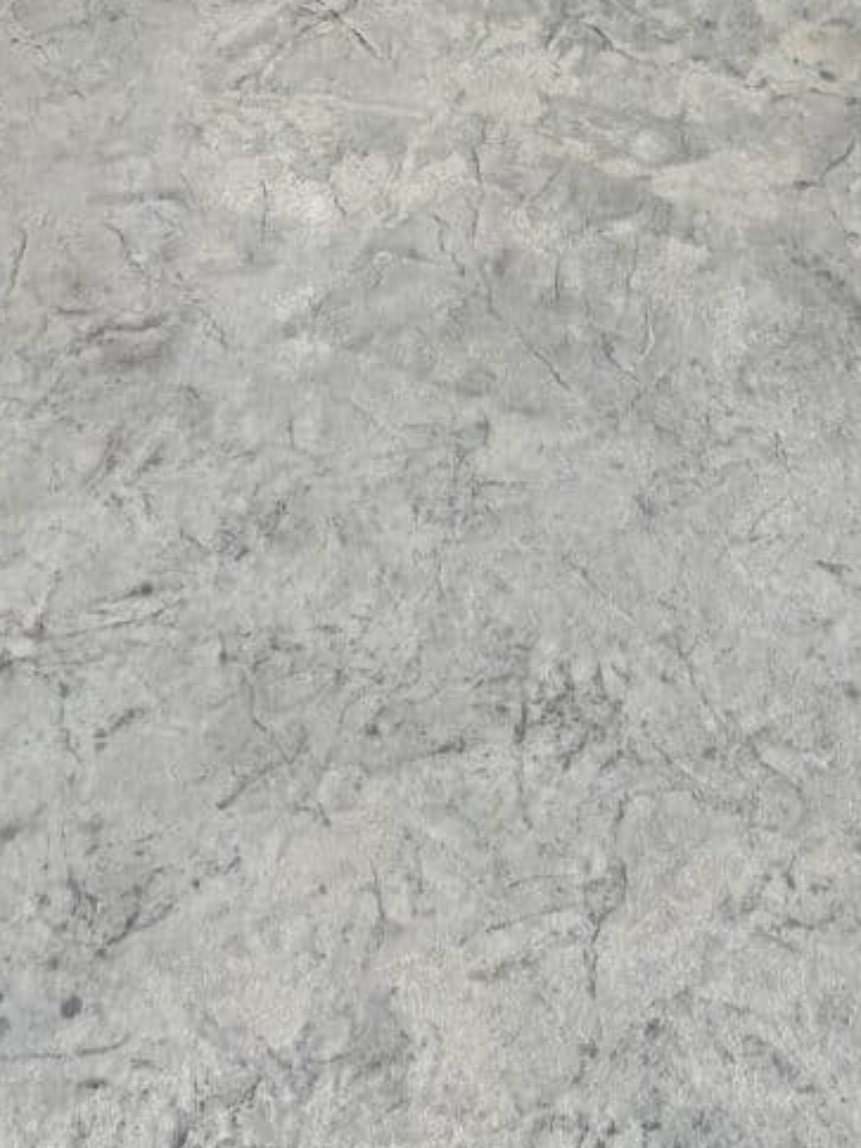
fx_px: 1824
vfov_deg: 32.2
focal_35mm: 55
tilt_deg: -35.1
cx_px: 541
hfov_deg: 26.5
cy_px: 2
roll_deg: +1.4
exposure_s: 1/10309
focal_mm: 5.7
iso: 50
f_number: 1.5
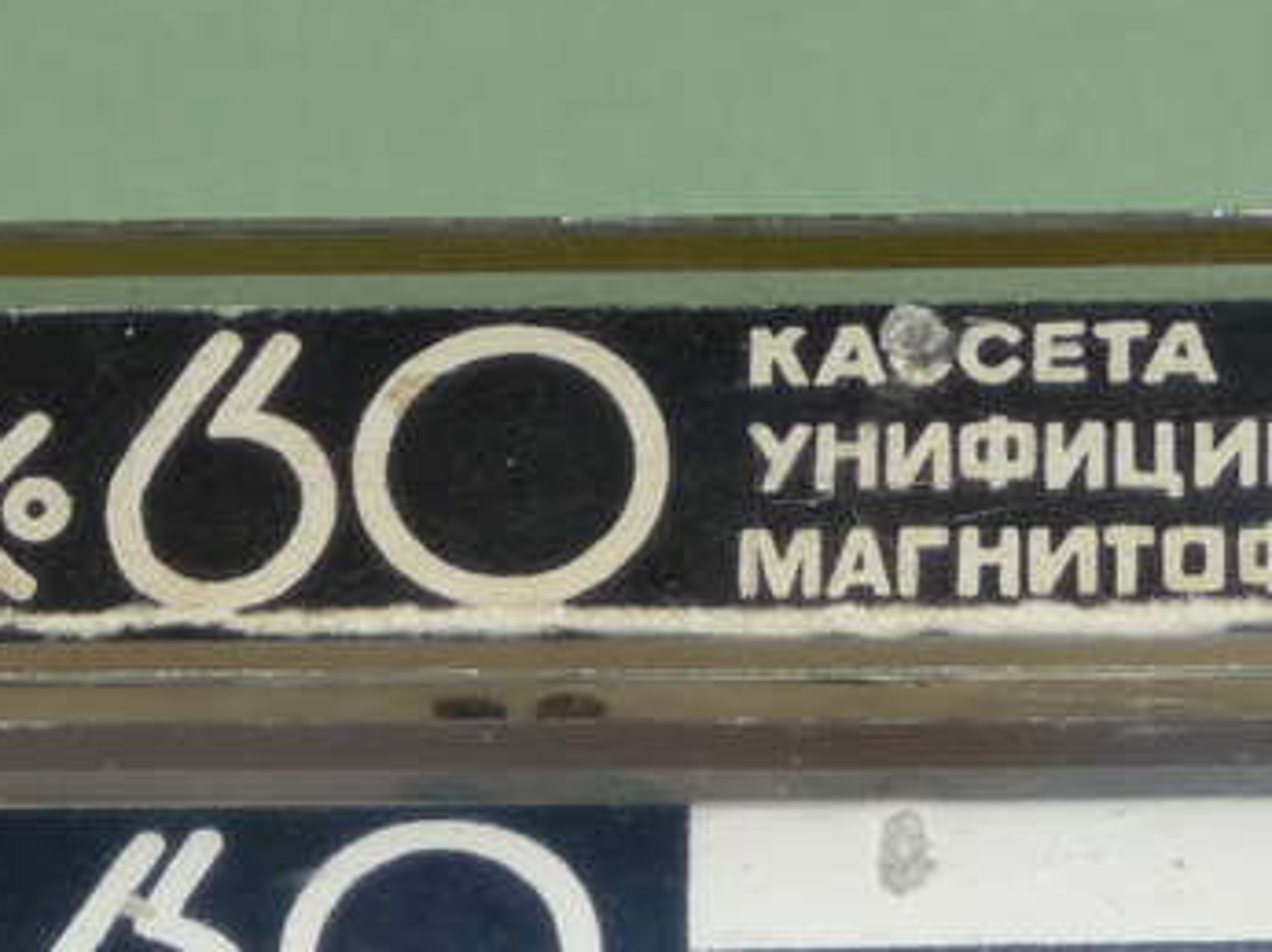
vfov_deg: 5.2
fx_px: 10465
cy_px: 981
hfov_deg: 7.0
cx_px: 684
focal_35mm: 285
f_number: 4.6
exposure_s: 1/40
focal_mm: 13.1
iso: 100
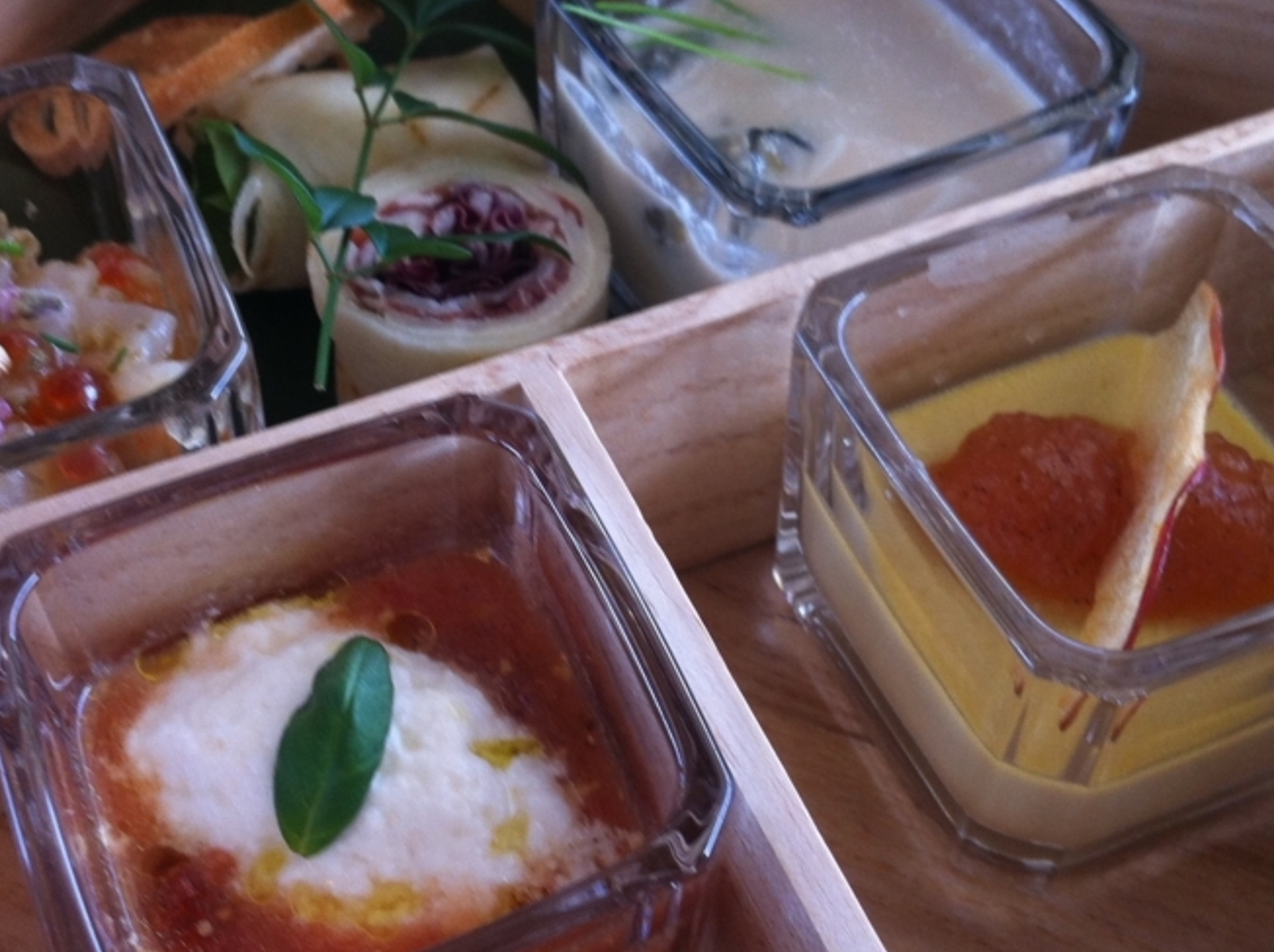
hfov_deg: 35.0
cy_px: 417
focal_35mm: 55
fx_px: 2021
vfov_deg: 26.5
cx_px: 623
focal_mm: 3.85
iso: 80
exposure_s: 1/30
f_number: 2.8
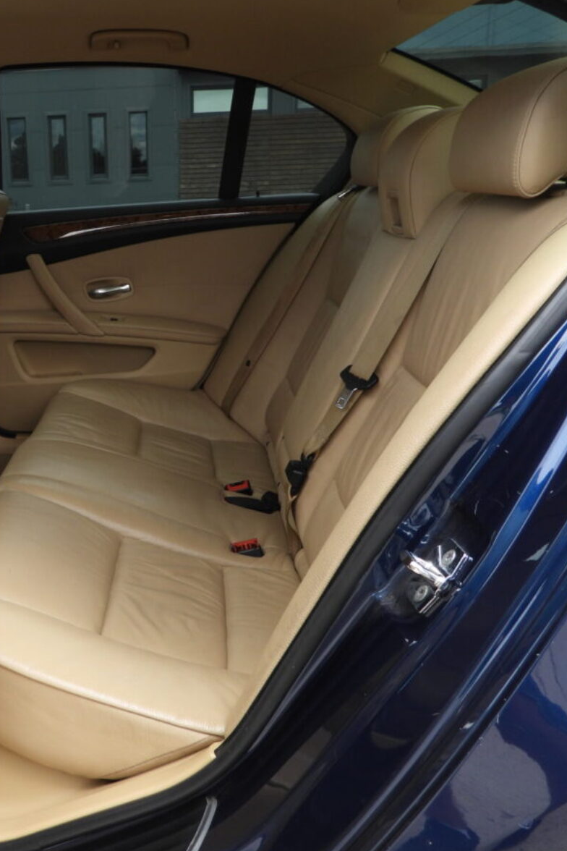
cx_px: 76
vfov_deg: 55.8
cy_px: 430
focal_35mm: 34
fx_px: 803
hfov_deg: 36.8
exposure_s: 1/250
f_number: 2.8
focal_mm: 4.3
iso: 100
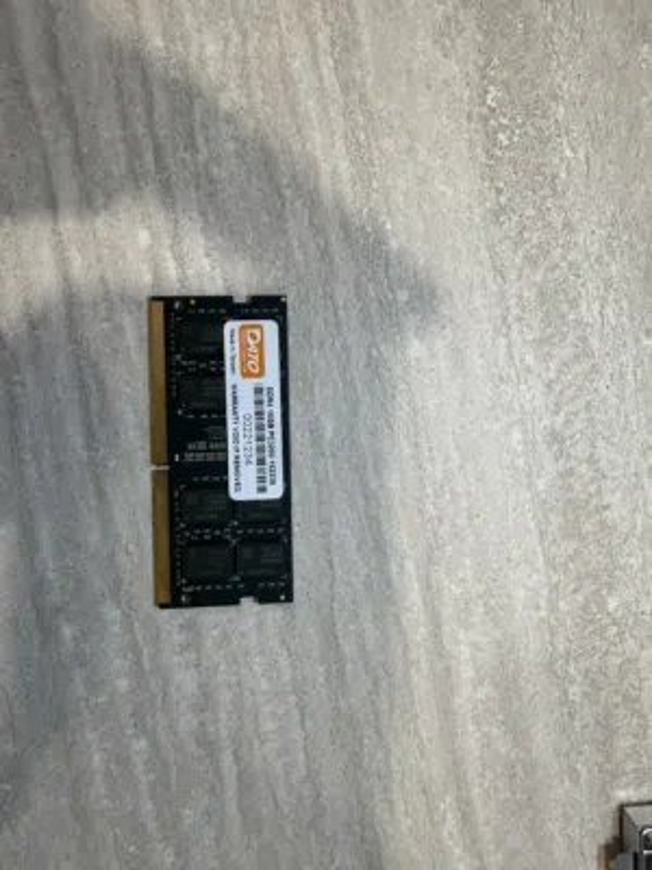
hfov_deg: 56.8
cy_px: 435
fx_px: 603
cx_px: 326
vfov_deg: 71.6
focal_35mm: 24
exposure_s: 1/99
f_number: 2.2
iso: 160
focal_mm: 2.22
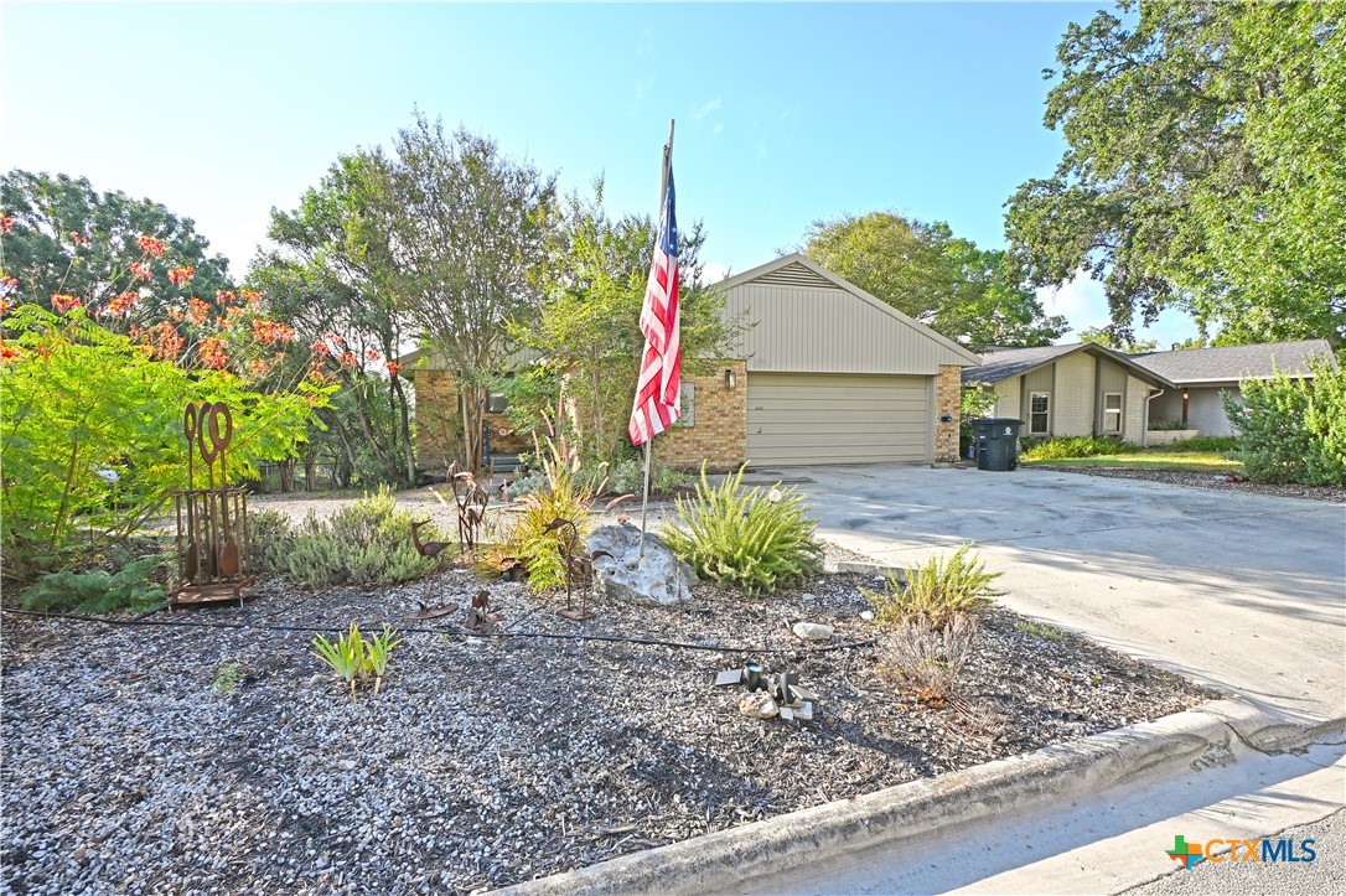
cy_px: 448
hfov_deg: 90.0
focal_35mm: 18
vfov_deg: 67.3
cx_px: 673
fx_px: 673
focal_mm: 12
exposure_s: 1/125
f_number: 5.6
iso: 64
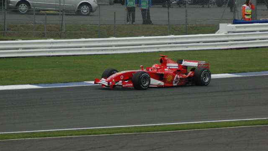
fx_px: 3361
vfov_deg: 2.6
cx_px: 134
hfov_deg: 4.6
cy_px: 80
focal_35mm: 473
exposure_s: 1/2500
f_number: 7.1
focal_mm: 300
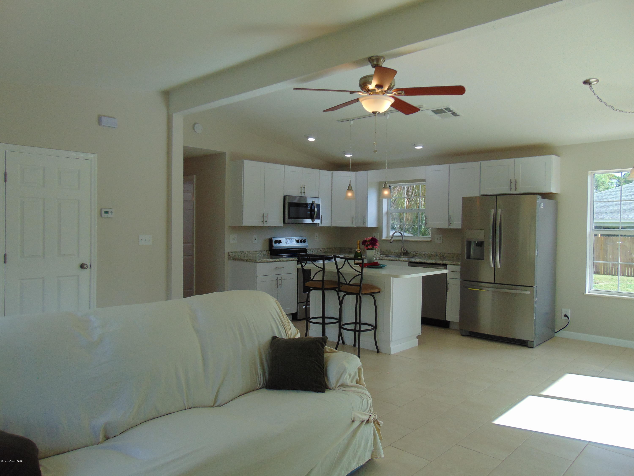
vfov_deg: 54.9
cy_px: 238
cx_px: 317
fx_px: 458
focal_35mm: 25
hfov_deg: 69.4
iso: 80
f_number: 3
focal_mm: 4.5
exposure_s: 1/200
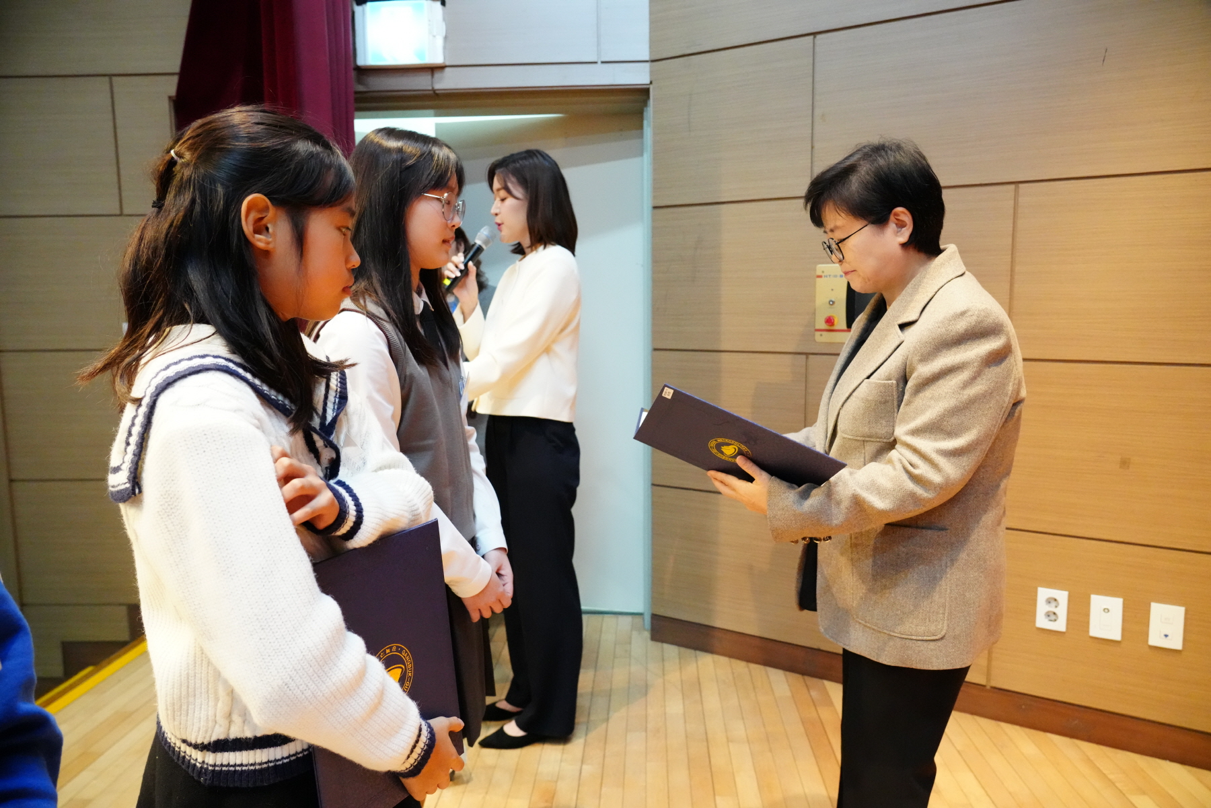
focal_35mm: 24
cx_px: 606
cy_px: 404
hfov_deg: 73.7
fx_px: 807
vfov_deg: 53.1
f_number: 4.5
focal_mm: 24
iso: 12800
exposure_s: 1/160
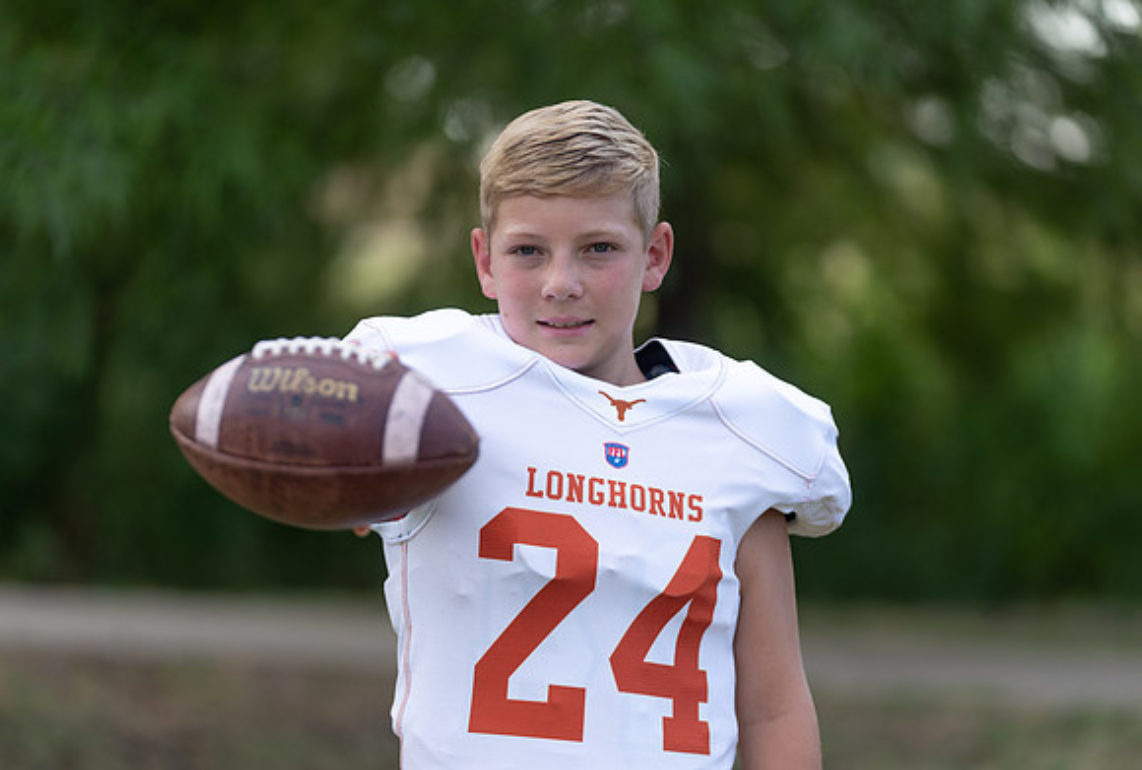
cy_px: 430
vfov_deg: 8.6
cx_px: 589
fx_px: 5120
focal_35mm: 161
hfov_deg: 12.7
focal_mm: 143
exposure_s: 1/400
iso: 100
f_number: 2.8
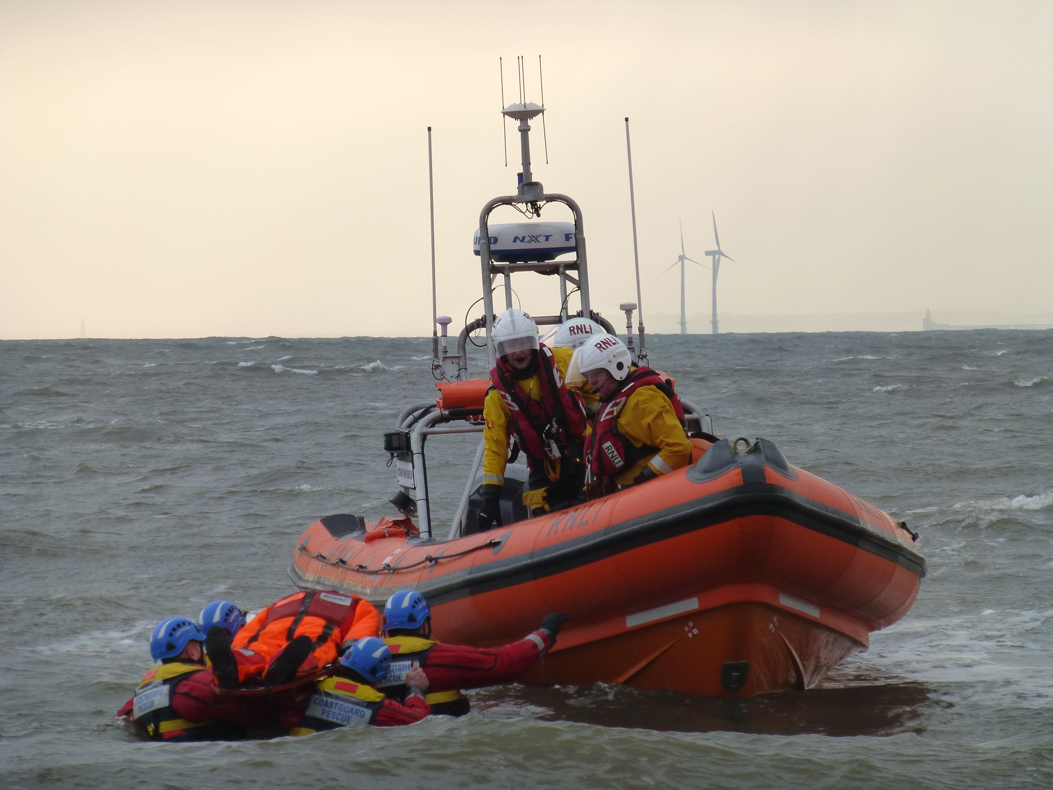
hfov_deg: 8.0
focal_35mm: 249
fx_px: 7574
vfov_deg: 6.0
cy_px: 395
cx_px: 526
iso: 160
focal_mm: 44.4
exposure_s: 1/125
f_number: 5.7
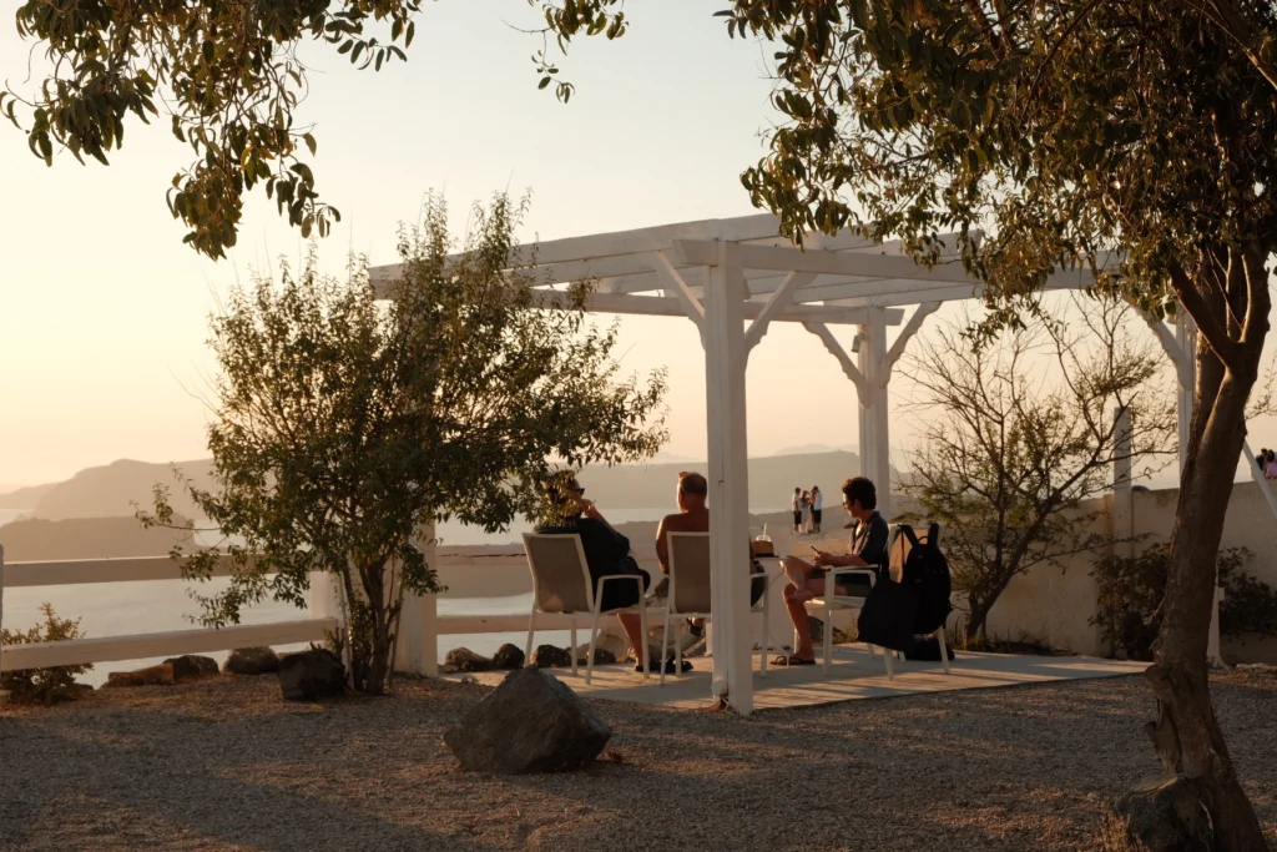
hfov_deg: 31.4
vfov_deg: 21.2
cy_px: 426
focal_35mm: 64
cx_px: 638
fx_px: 2270
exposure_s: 1/125
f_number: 11
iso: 200
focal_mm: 42.5
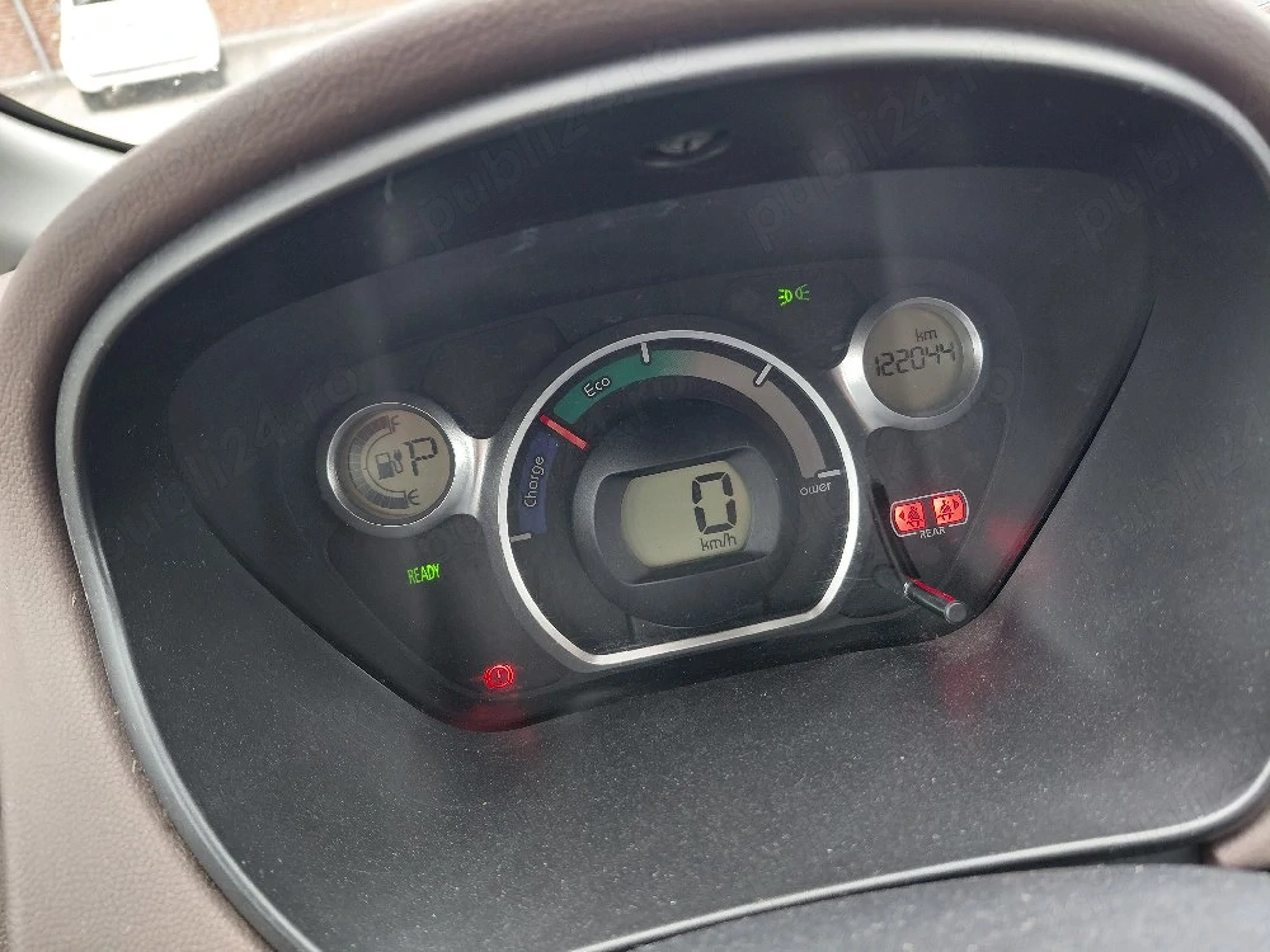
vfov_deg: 54.9
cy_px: 476
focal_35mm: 25
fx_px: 917
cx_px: 635
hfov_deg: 69.4
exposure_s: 1/100
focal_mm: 4.69
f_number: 1.8
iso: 125
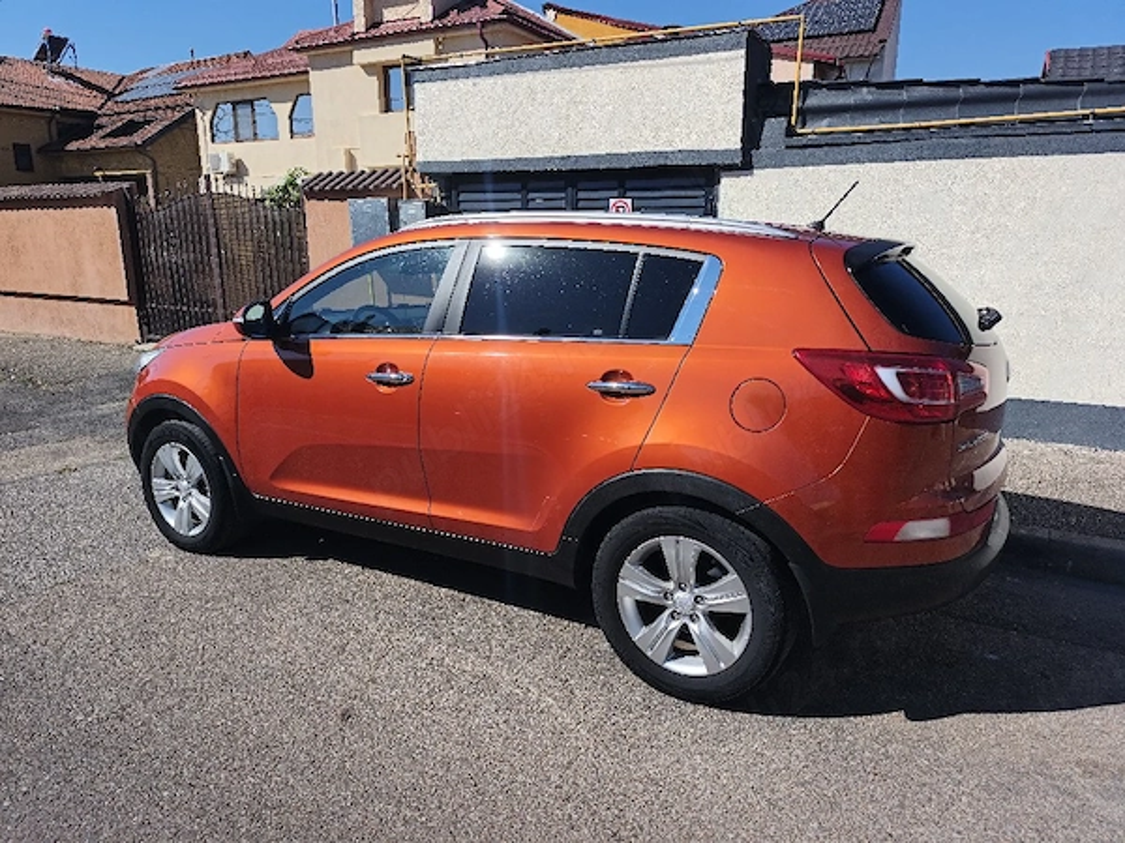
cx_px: 562
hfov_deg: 73.9
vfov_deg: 58.9
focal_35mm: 23
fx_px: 747
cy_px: 422
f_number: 1.65
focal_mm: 6.14
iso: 50
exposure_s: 1/1667
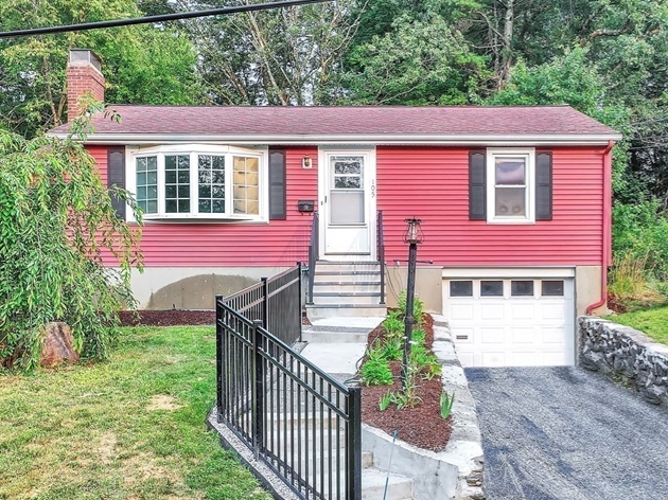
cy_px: 331
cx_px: 387
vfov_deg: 36.4
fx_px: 752
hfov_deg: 47.7
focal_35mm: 39
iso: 130
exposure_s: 1/320
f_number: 2.8
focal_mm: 12.29
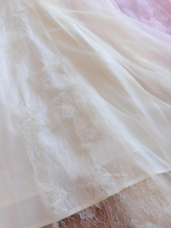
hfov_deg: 30.3
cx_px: 86
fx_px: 316
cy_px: 114
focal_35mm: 48
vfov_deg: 39.7
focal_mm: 6.86
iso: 40
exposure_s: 1/112
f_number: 1.78
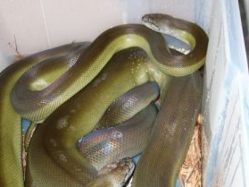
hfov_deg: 35.6
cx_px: 124
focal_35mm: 54
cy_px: 122
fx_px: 388
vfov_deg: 26.9
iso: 100
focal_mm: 5.8
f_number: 2.8
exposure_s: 1/60
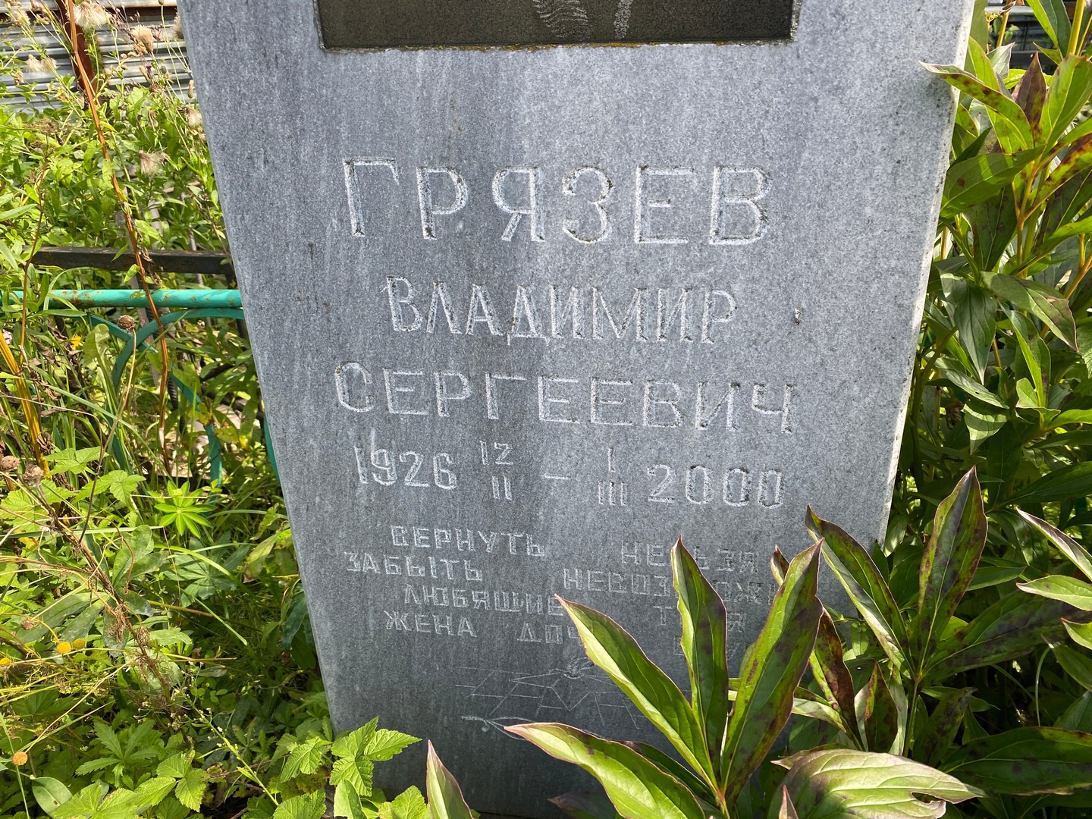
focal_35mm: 26
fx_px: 820
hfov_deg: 67.3
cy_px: 410
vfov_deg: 53.1
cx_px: 546
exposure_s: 1/377
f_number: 1.8
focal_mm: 4.25
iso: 32
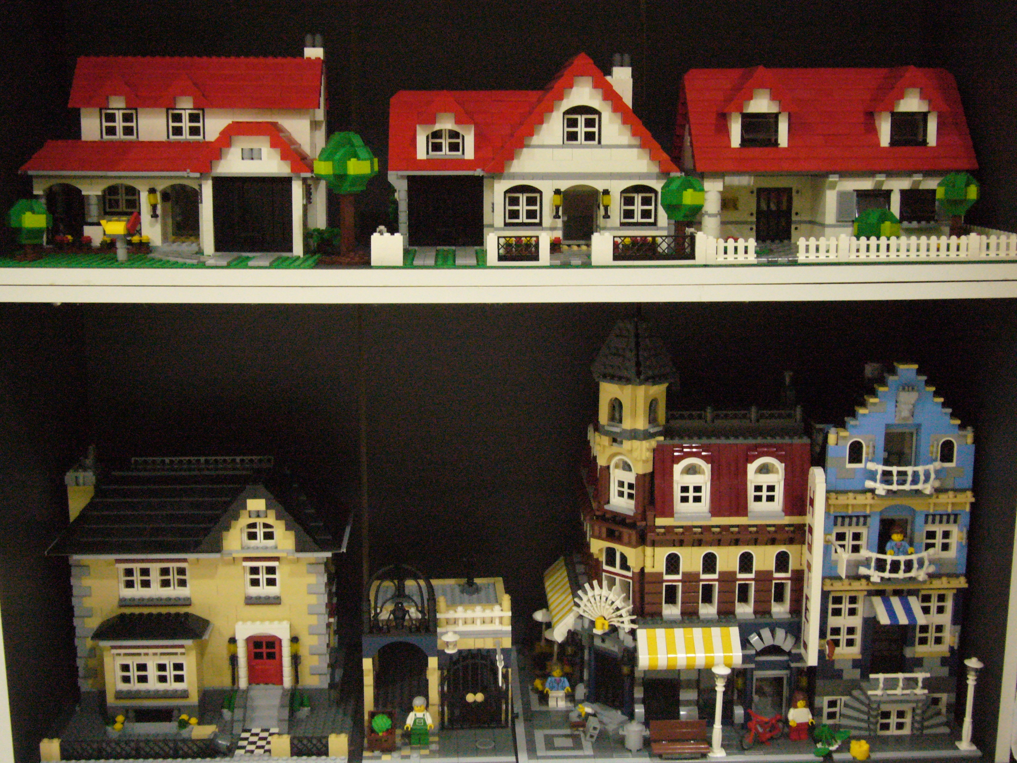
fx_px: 1351
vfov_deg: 31.5
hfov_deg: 41.2
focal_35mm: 46
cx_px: 508
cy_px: 382
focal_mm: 7.5
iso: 400
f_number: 3.5
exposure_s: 1/8
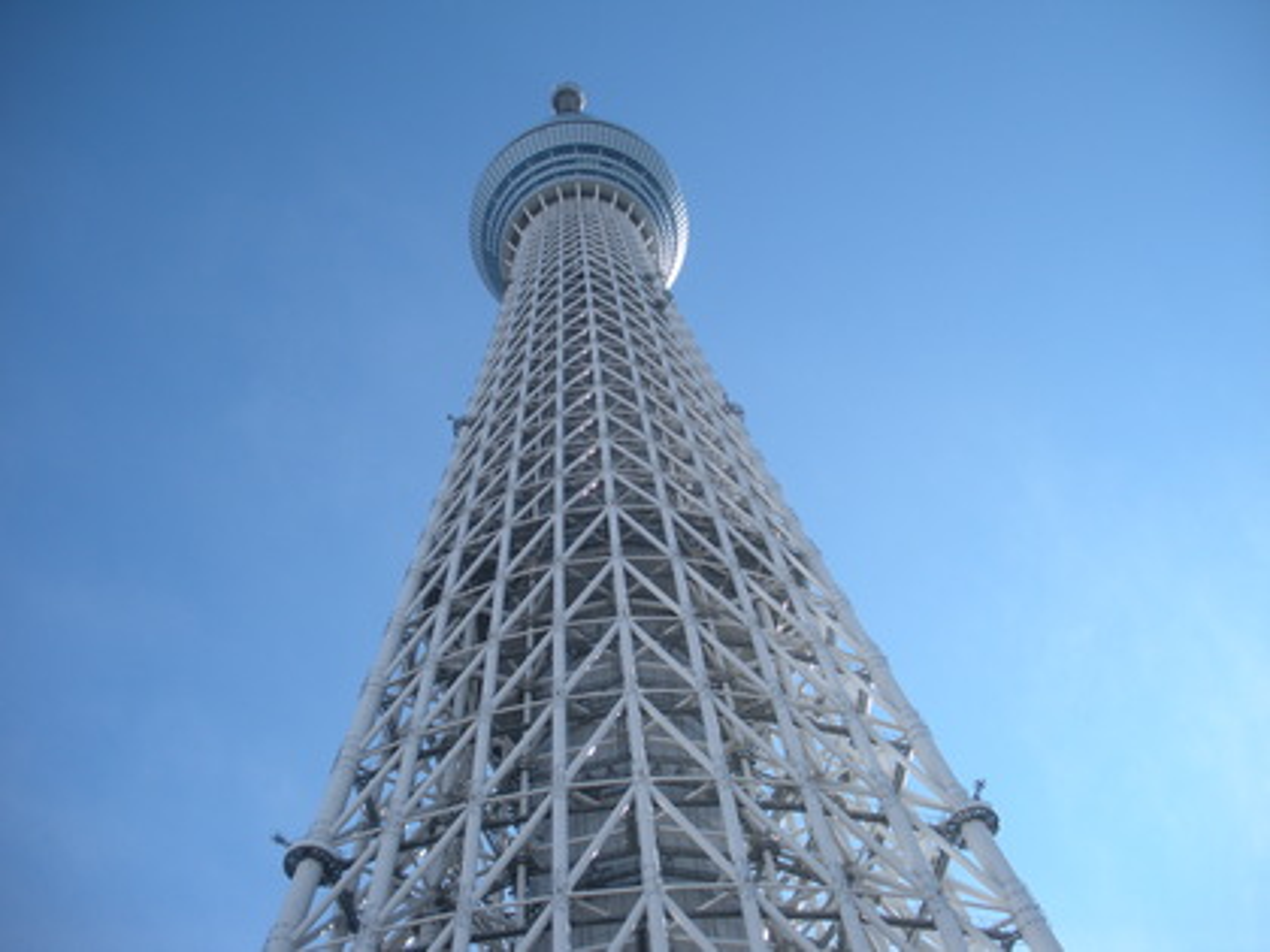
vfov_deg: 39.7
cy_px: 476
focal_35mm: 36
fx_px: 1321
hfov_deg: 51.4
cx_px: 635
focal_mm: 6.3
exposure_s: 1/394
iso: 64
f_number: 3.5
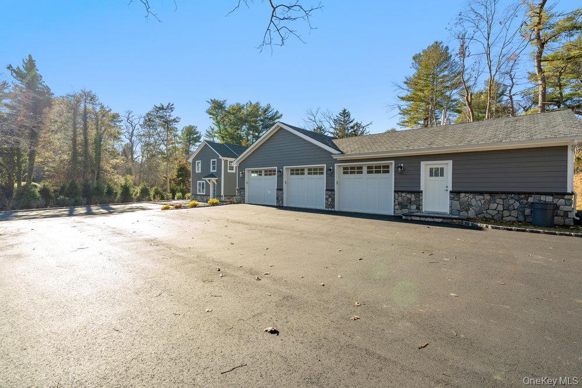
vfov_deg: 73.8
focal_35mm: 16
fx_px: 259
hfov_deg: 96.7
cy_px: 194
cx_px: 291
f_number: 8
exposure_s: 1/250
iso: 500
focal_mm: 16
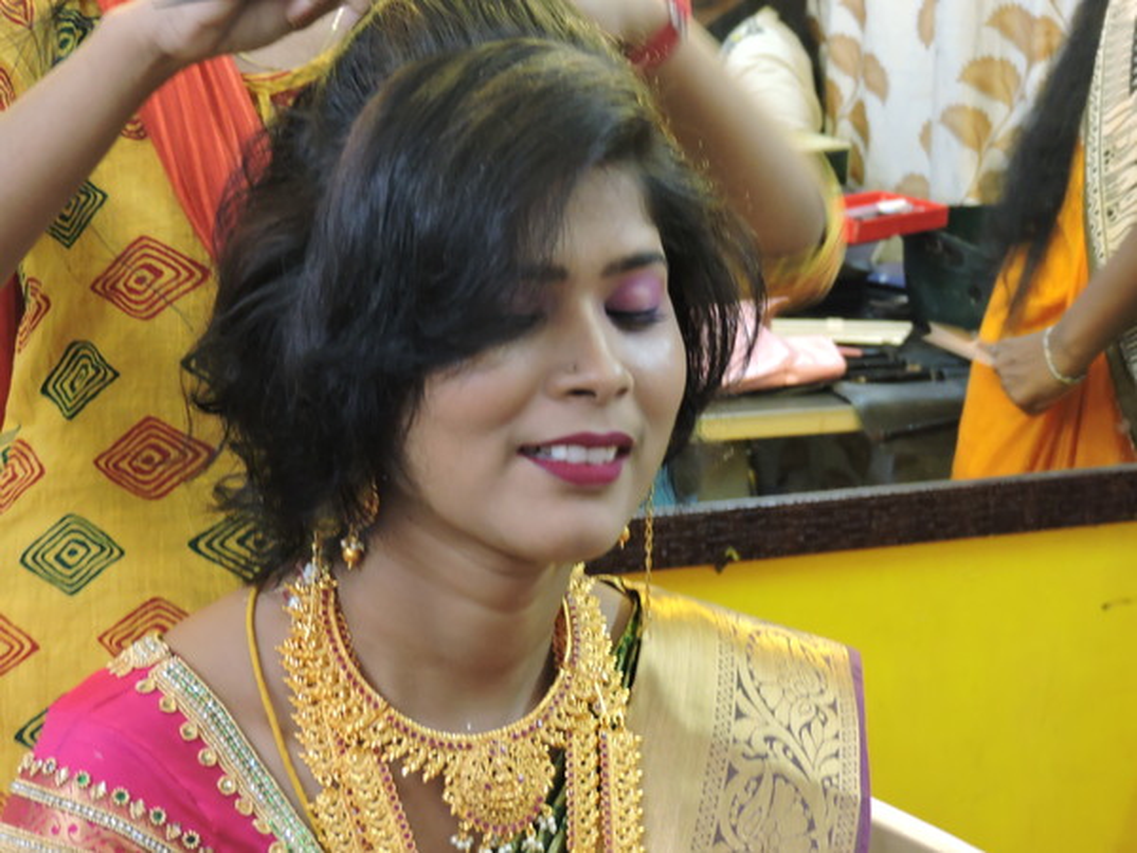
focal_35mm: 85
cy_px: 426
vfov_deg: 17.4
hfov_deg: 23.0
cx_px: 568
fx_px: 2792
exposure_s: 1/15
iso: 800
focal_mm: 15.2
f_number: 4
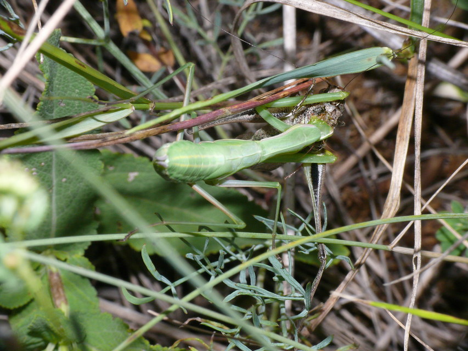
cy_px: 176
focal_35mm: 111
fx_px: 1501
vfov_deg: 13.3
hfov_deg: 17.7
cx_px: 234
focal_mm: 23.5
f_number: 11
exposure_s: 1/640
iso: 200
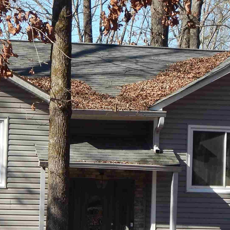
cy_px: 170
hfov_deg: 11.5
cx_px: 126
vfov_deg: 11.5
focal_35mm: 152
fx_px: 1143
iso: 125
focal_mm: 10.9
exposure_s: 1/500
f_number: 4
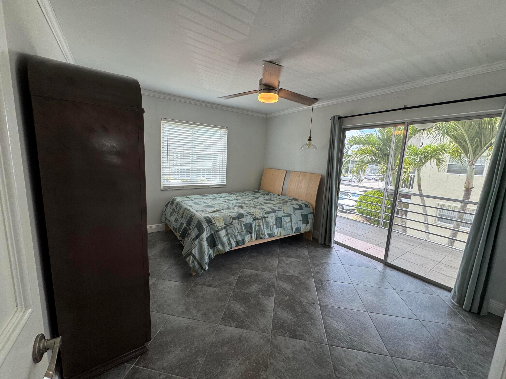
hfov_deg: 102.1
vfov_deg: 85.7
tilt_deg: -8.8
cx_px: 253
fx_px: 205
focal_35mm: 14
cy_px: 190
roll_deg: -3.1
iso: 64
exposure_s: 1/120
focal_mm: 2.22
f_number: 2.2
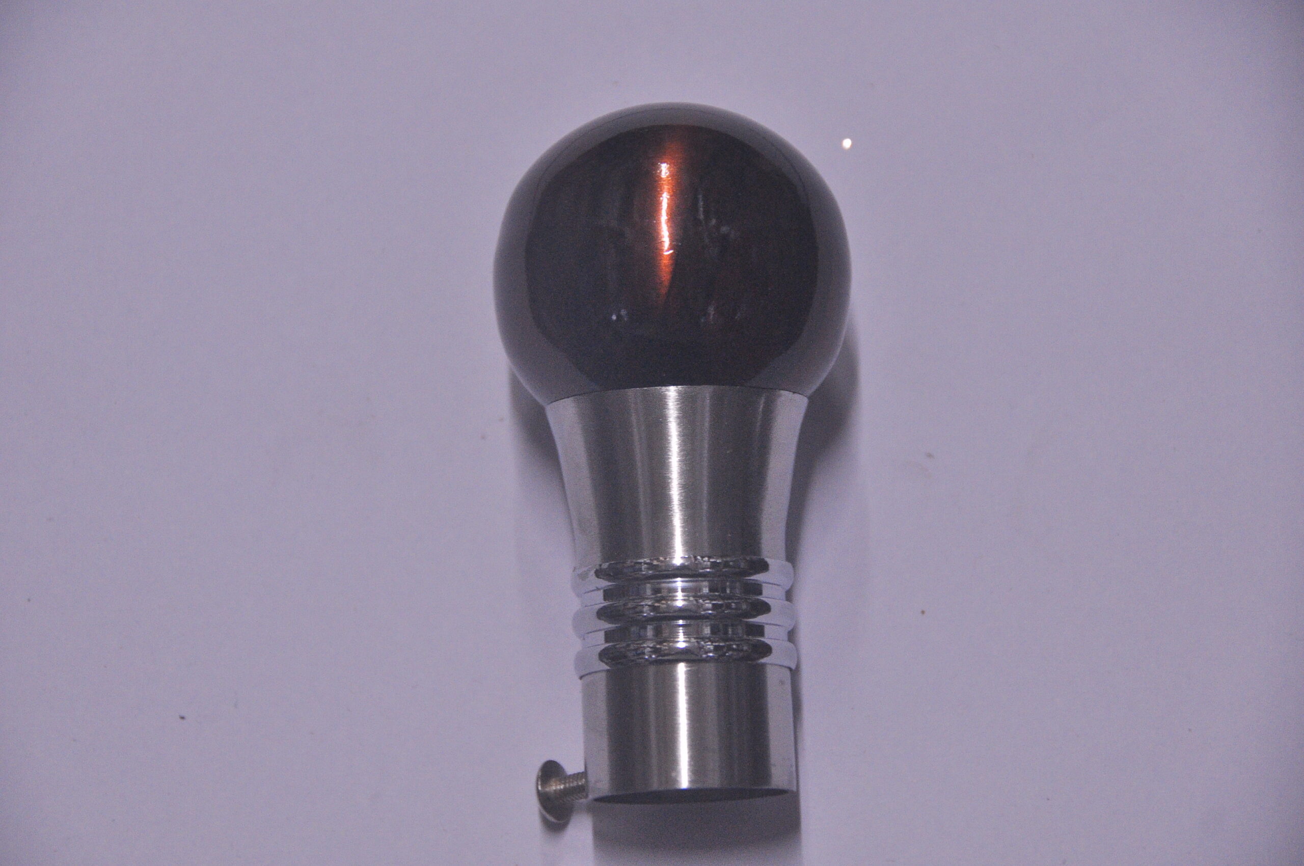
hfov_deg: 13.1
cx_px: 652
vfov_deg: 8.7
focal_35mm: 158
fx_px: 5698
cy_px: 433
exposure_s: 1/60
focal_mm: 105
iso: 1250
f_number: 5.3
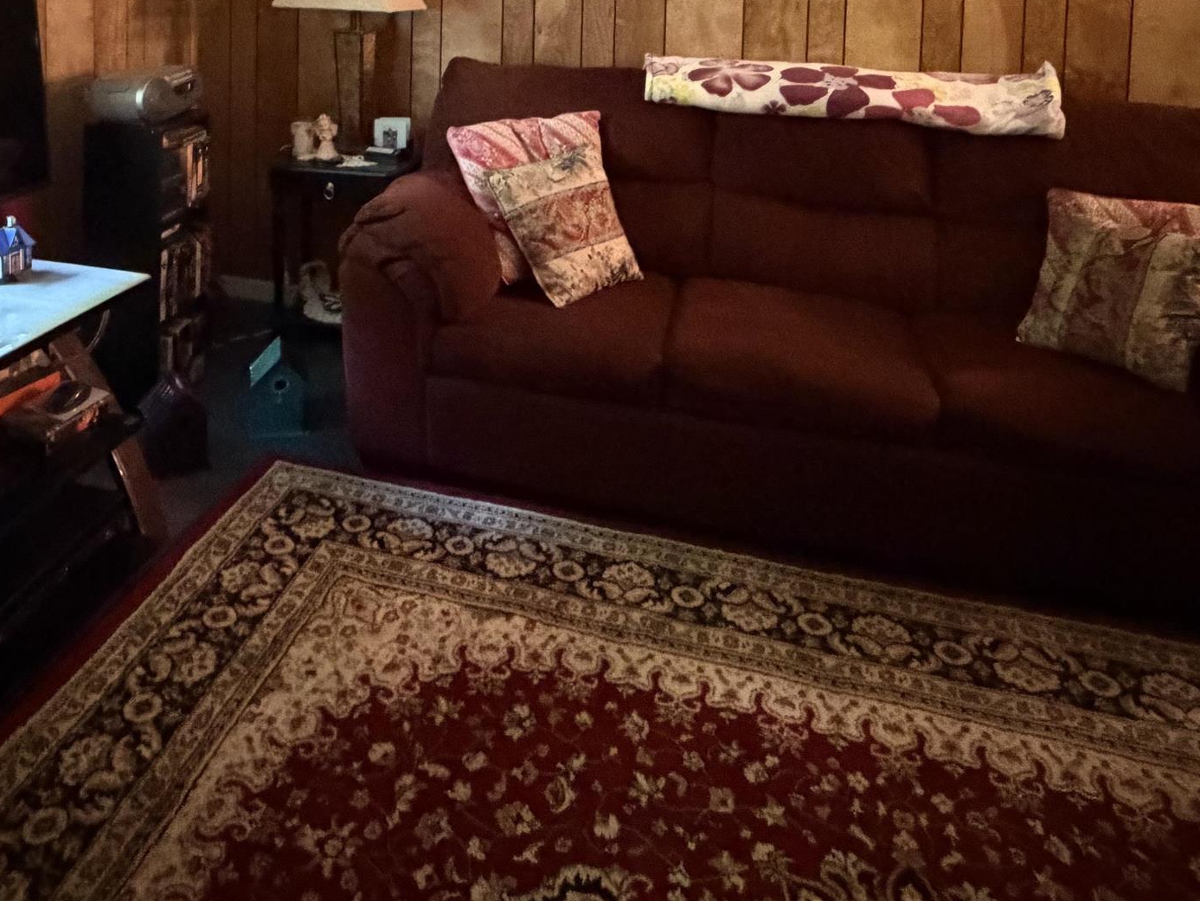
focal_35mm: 31
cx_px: 420
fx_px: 1075
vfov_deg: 39.2
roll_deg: +0.0
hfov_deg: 57.3
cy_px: -35
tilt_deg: -2.6
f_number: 2.2
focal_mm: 2.22
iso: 1600
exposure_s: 1/40
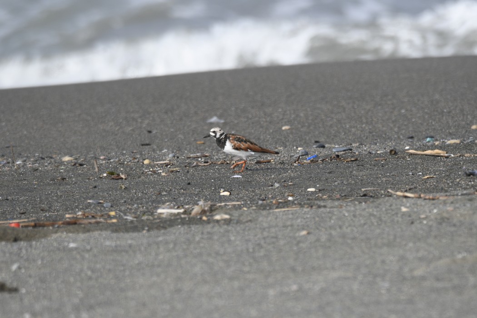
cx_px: 238
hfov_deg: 2.3
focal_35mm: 900
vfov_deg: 1.5
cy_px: 159
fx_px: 11924
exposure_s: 1/1000
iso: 450
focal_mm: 600
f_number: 8
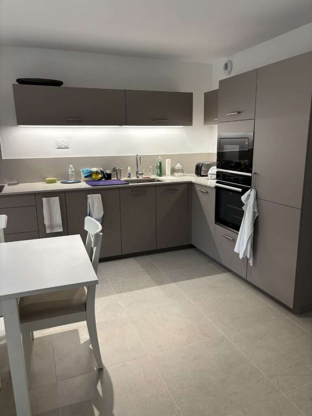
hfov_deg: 53.1
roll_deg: +1.0
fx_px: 312
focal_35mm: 26
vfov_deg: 67.3
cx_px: 156
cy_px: 208
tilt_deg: -12.9
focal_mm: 5.96
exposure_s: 1/100
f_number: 1.6
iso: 125
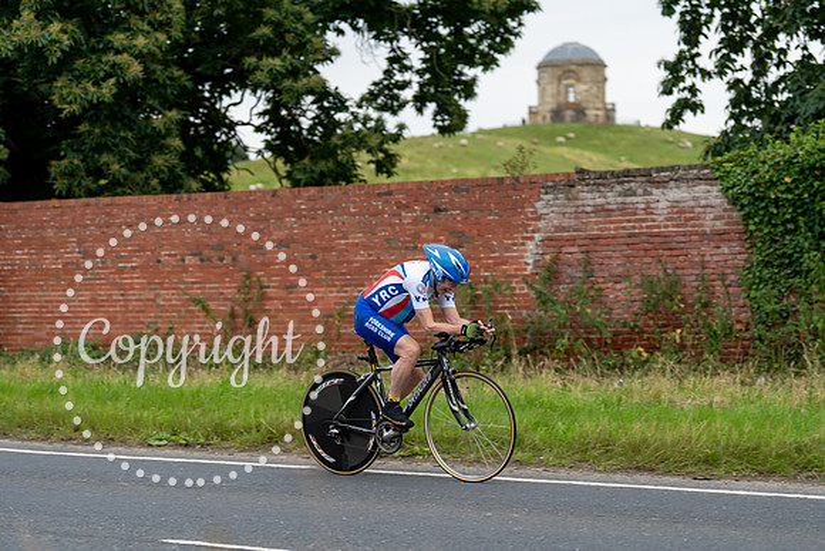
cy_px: 276
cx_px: 412
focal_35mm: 84
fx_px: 1925
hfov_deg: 24.2
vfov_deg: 16.3
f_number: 2.8
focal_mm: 84
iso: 1000
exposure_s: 1/800
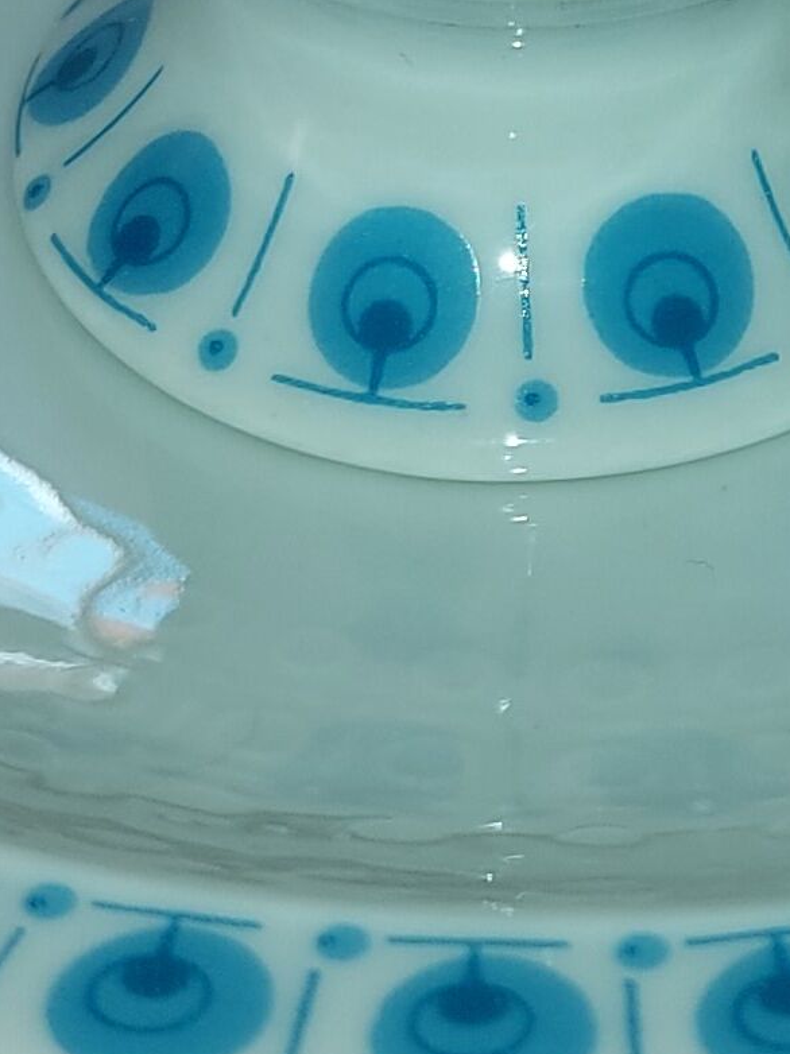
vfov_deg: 13.7
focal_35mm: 142
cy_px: -36
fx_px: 4323
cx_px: 759
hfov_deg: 10.4
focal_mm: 5.23
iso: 32
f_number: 1.8
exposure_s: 1/177
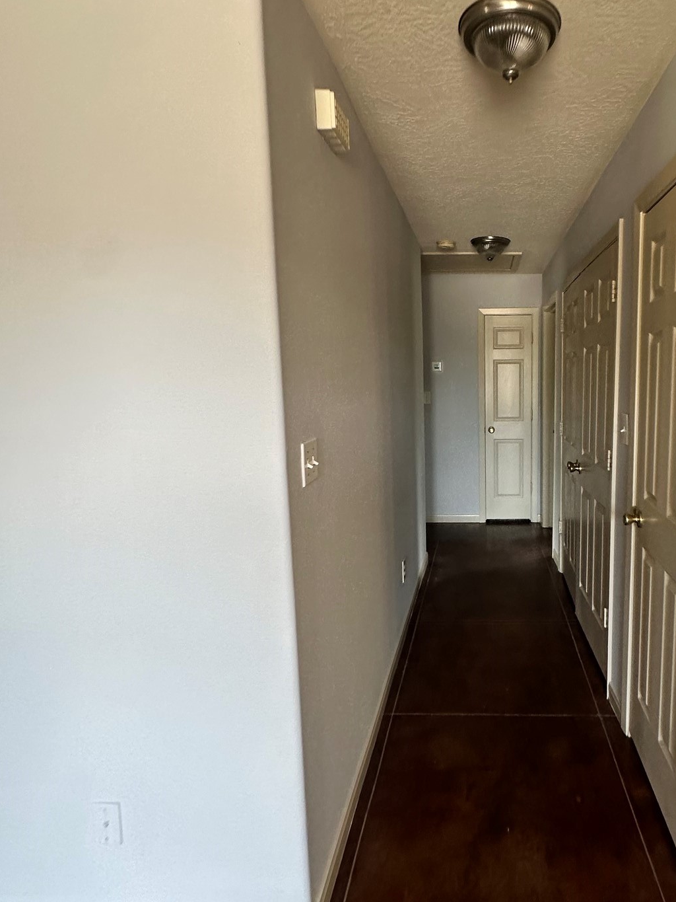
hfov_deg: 61.3
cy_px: 442
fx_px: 547
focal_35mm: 21
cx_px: 472
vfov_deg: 79.0
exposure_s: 1/60
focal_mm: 2.22
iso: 160
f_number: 2.2
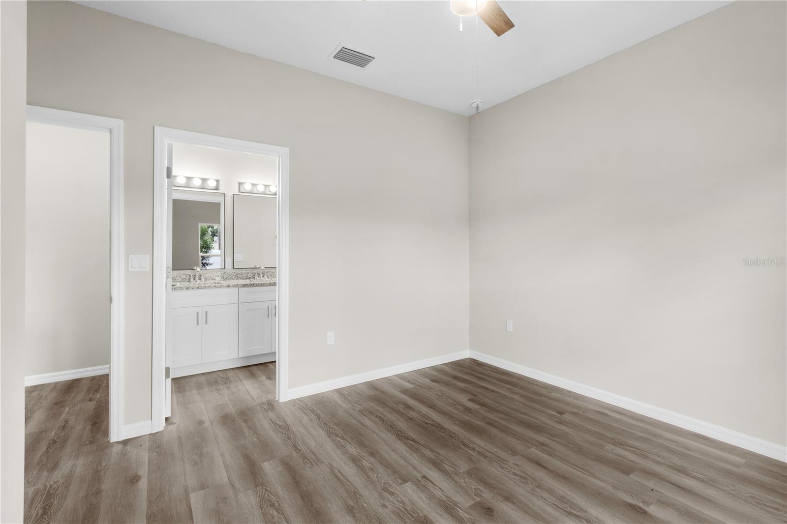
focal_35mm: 15
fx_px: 328
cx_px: 394
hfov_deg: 100.4
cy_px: 262
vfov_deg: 77.3
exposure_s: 2
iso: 100
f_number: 7.1
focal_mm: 10
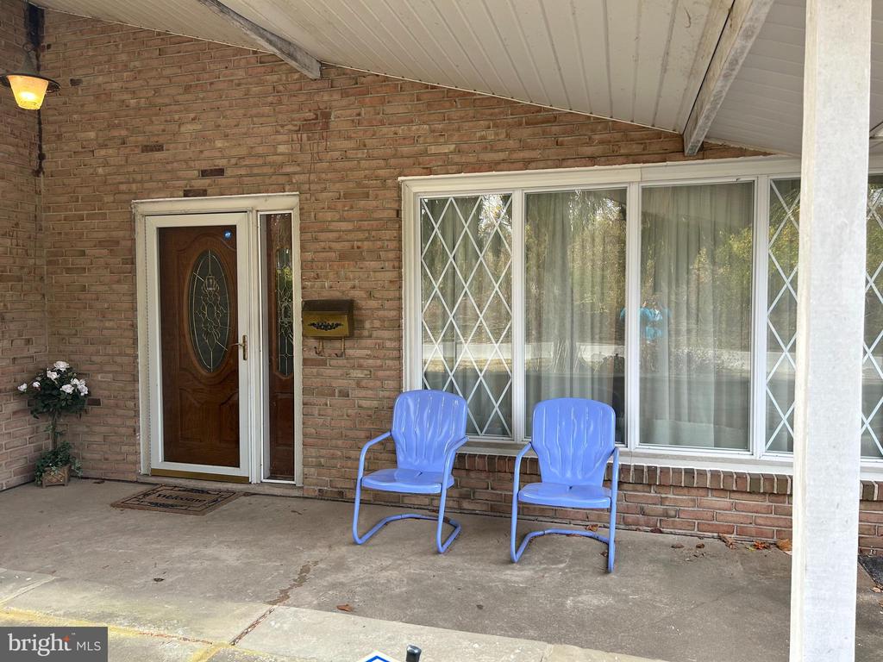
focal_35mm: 26
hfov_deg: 67.3
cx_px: 442
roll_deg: +0.1
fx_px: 663
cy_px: 331
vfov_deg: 53.1
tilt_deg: -2.3
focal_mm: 5.7
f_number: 1.5
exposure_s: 1/246
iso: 40
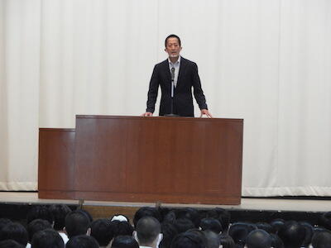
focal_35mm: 330
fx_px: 3155
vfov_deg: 4.5
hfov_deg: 6.0
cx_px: 166
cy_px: 124
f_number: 5.5
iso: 500
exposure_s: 1/30
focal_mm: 59.1
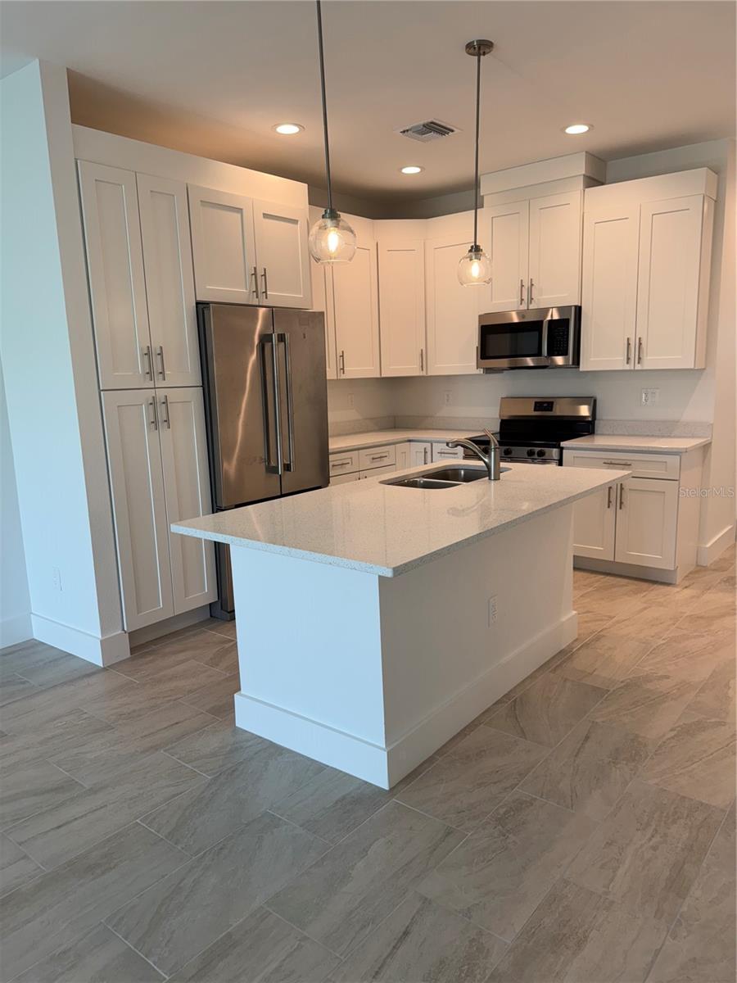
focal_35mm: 24
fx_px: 681
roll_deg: +1.9
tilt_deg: -10.3
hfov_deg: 56.8
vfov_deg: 71.6
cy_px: 492
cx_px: 368
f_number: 1.78
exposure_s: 1/122
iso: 64
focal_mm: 6.76
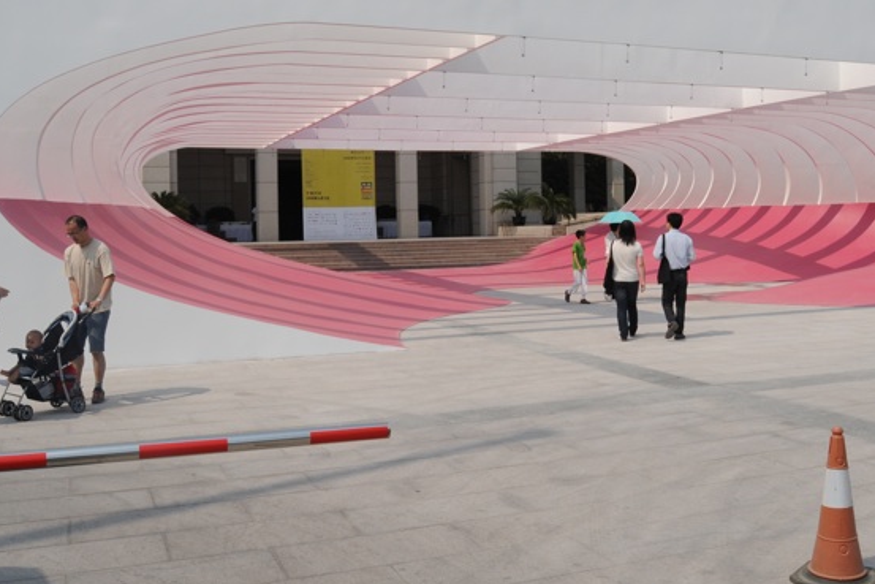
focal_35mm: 39
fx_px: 948
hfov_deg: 49.4
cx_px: 500
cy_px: 202
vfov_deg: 34.0
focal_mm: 18
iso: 400
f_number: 13
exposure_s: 1/640
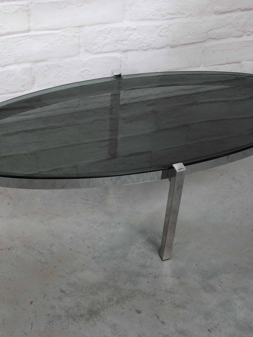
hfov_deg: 30.2
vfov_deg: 39.7
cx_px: 102
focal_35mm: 48
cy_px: 170
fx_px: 468
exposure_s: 1/125
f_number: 5.6
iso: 100
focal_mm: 22
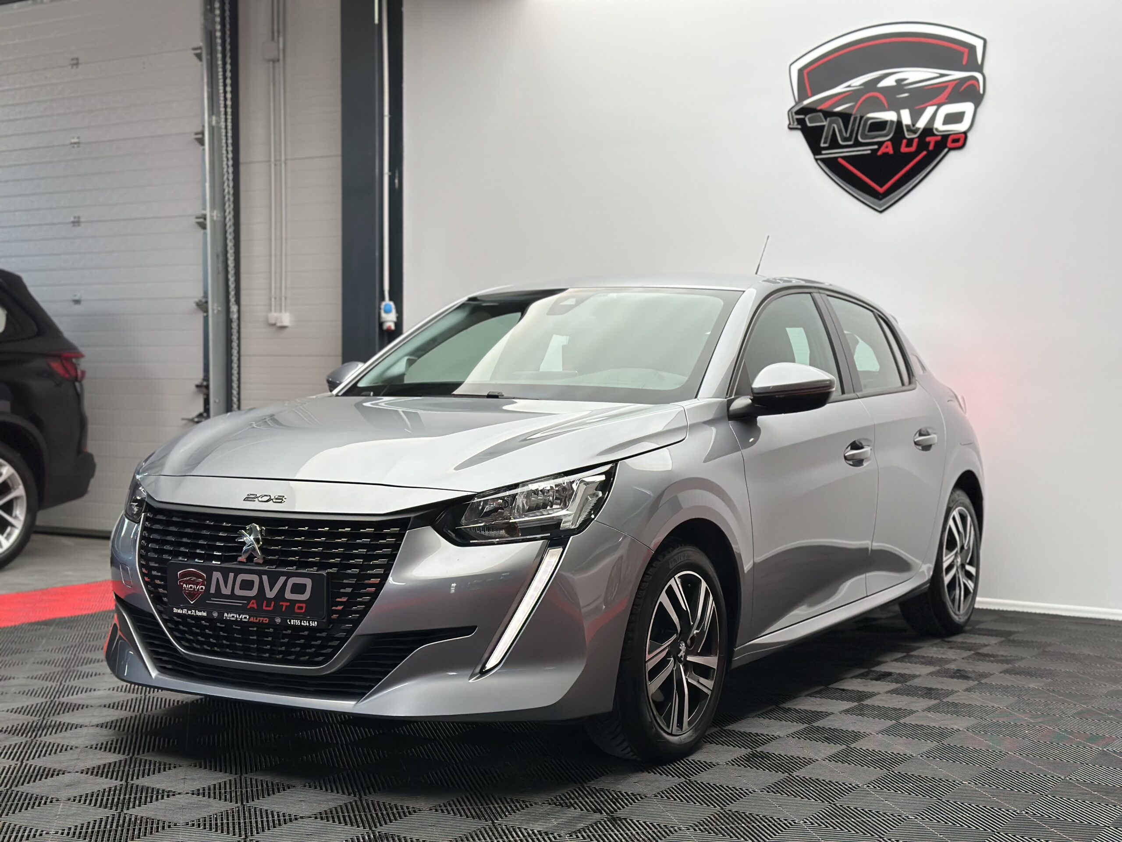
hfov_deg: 39.7
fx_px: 1556
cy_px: 421
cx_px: 561
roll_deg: -0.6
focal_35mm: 48
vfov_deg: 30.3
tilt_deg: -1.5
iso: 125
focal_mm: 6.86
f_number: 1.78
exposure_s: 1/241
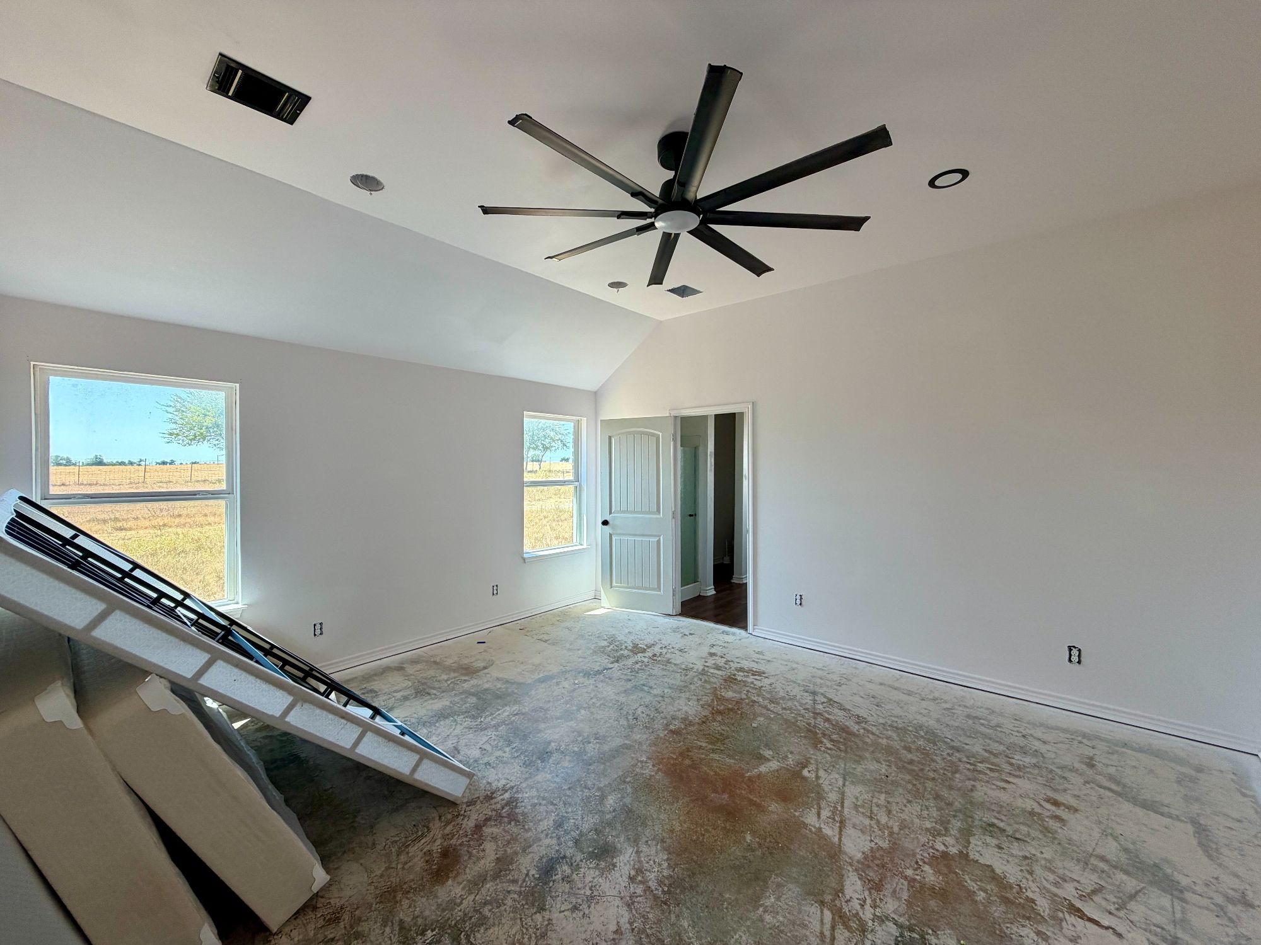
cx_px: 630
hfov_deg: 102.1
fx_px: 510
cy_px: 472
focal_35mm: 14
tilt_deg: +0.1
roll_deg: +0.2
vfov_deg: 85.7
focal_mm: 2.22
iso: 80
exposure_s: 1/121
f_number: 2.2
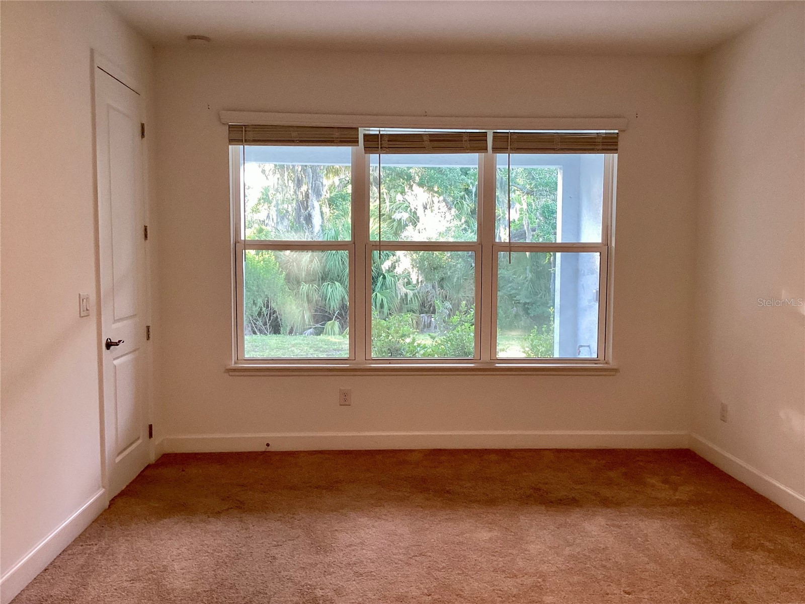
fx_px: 721
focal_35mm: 31
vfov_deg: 45.4
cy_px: 302
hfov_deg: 58.4
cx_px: 402
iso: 125
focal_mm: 3.3
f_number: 2.4
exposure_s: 1/60
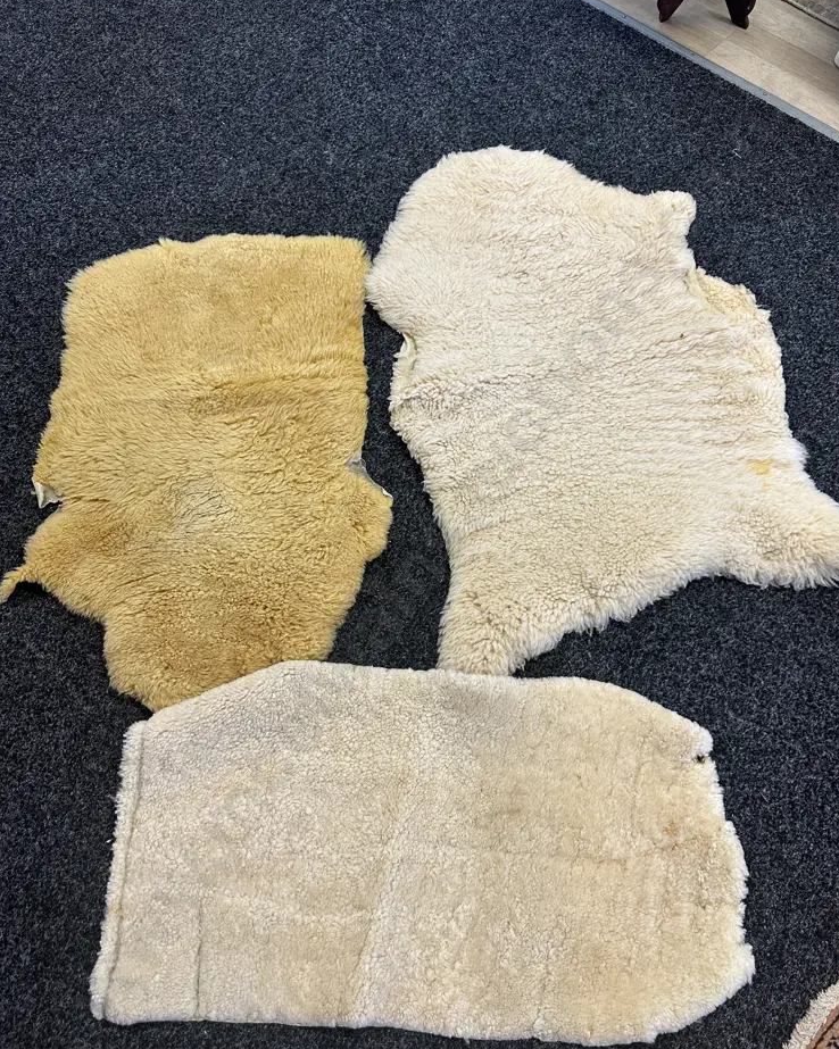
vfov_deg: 66.0
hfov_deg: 54.9
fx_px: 807
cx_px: 435
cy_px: 550
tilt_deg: -66.4
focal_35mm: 26
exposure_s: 1/100
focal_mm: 6.86
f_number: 1.78
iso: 160
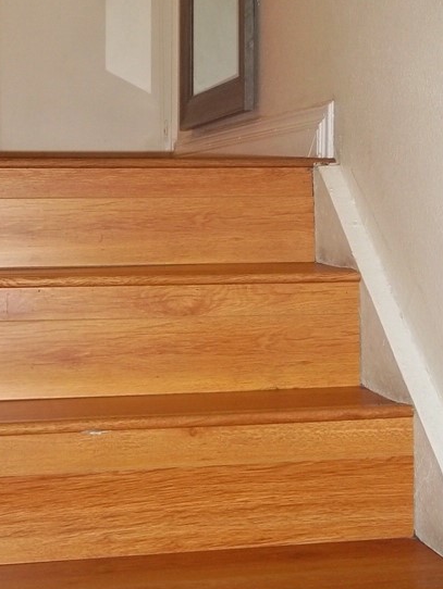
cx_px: 183
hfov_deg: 21.6
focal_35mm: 68
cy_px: 128
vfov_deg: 28.0
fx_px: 1159
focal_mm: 6.5
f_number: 3.1
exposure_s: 1/30
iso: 160
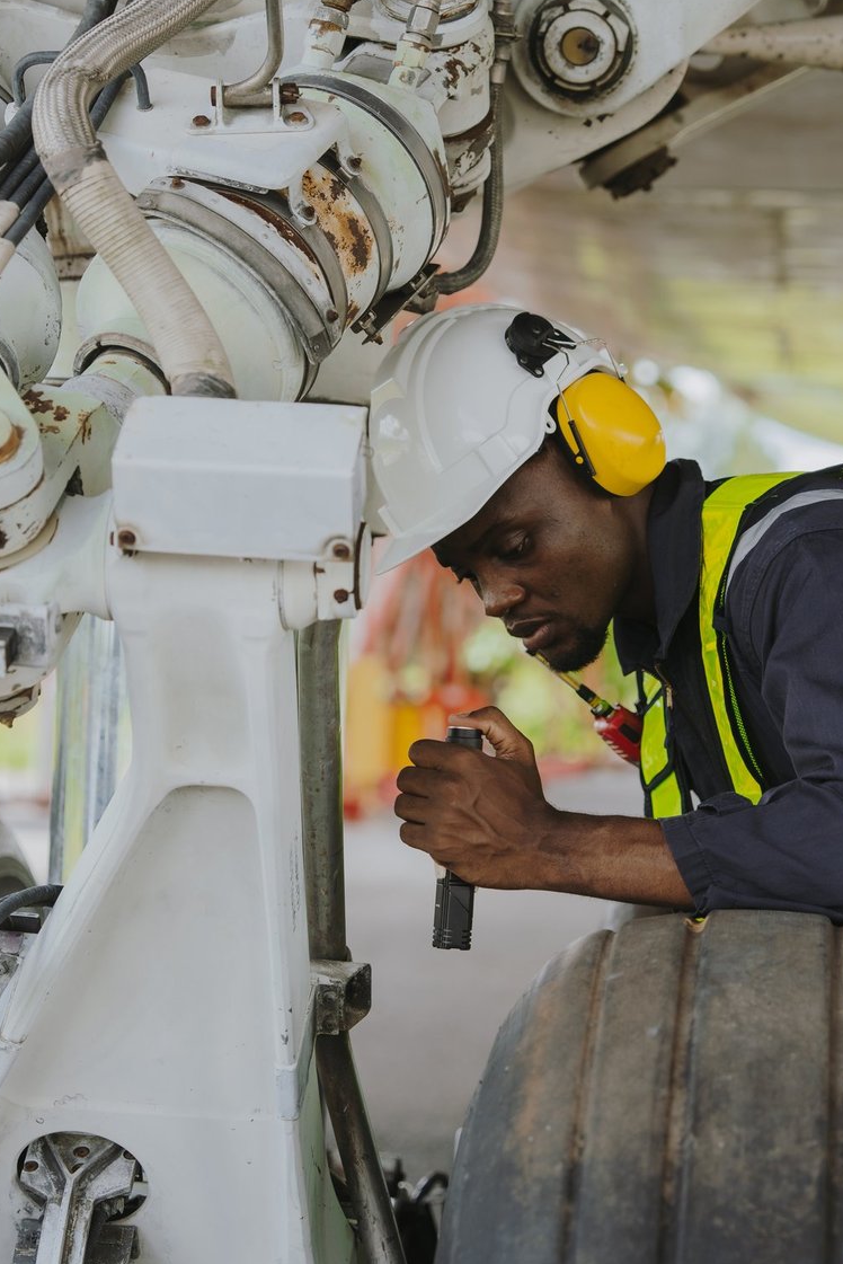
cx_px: 335
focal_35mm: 101
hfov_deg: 13.6
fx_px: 3545
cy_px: 670
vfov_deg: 20.2
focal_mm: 59
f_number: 2.8
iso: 100
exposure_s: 1/250
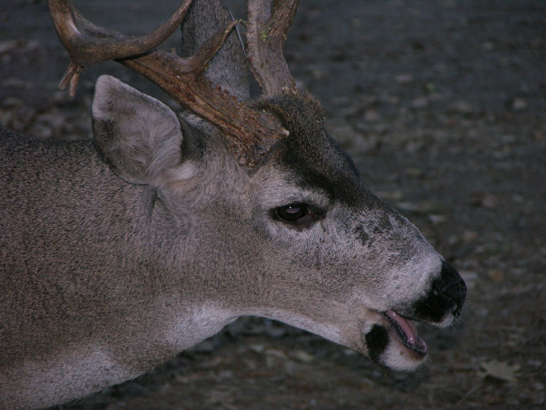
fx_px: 4416
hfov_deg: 7.1
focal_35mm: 280
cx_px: 273
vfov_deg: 5.3
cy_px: 205
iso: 200
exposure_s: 1/253
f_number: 4.2
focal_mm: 71.2
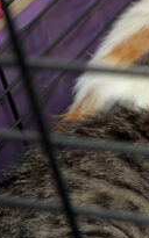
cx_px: 338
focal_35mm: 145
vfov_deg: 14.4
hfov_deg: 8.4
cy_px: 95
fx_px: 943
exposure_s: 1/60
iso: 200
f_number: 8
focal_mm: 38
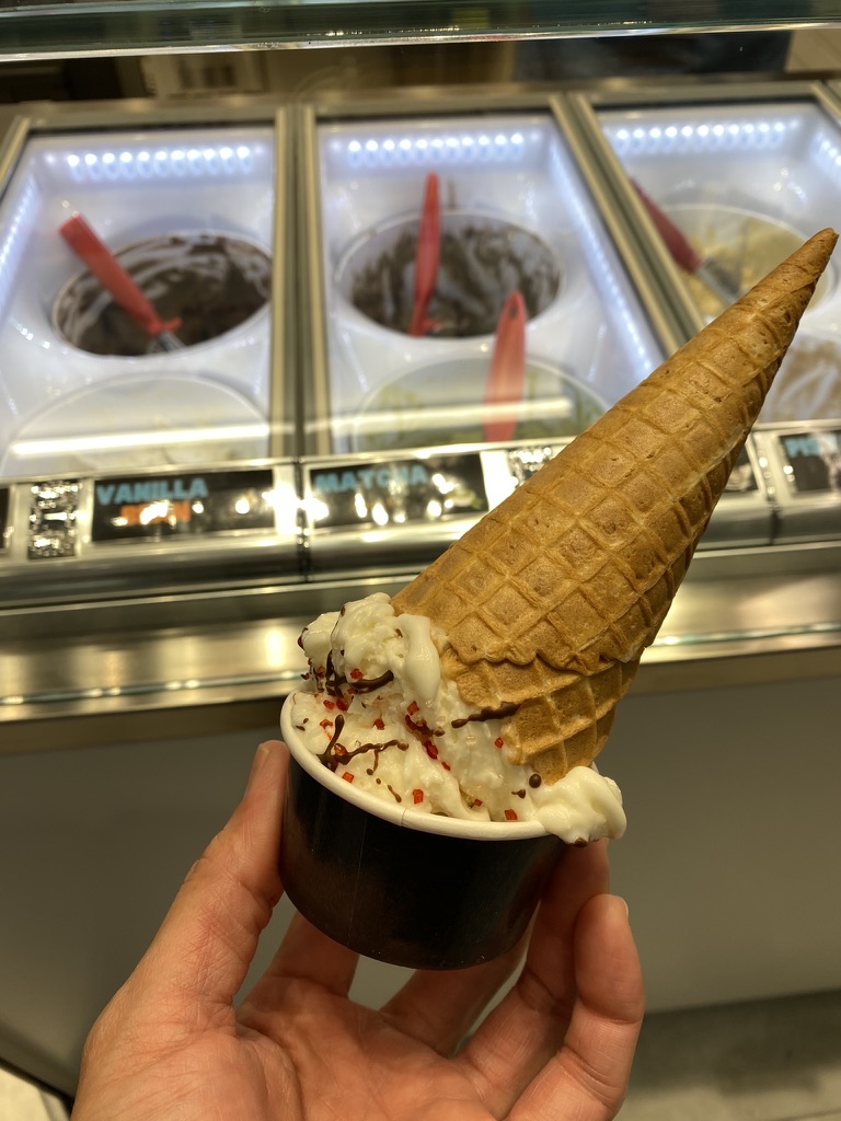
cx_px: 420
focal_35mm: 26
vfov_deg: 67.3
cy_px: 560
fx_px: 842
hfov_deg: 53.1
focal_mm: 4.25
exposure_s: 1/120
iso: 32
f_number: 1.8
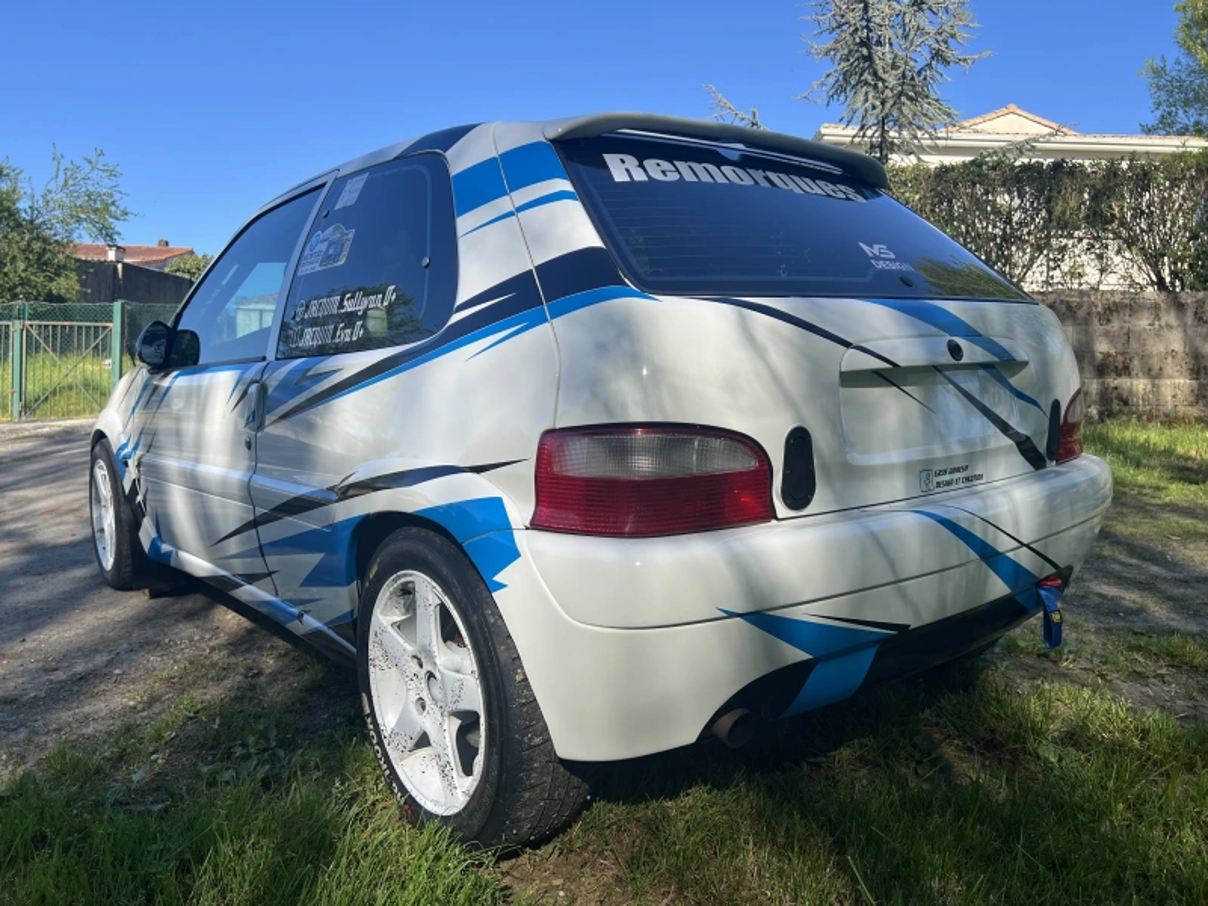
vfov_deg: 53.1
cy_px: 453
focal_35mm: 26
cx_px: 604
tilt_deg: +0.0
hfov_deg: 67.3
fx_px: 907
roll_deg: -0.8
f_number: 1.5
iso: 50
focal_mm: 5.7
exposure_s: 1/2083
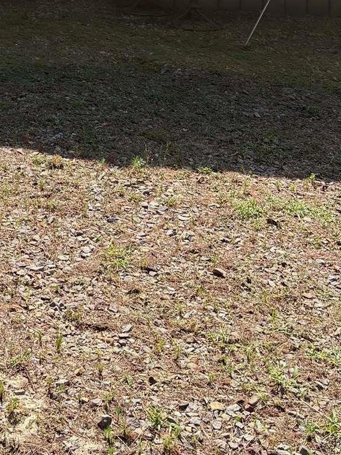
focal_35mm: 79
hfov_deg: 18.4
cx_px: 35
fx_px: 1037
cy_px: -135
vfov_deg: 22.2
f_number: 1.6
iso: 64
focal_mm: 5.96
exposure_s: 1/2012
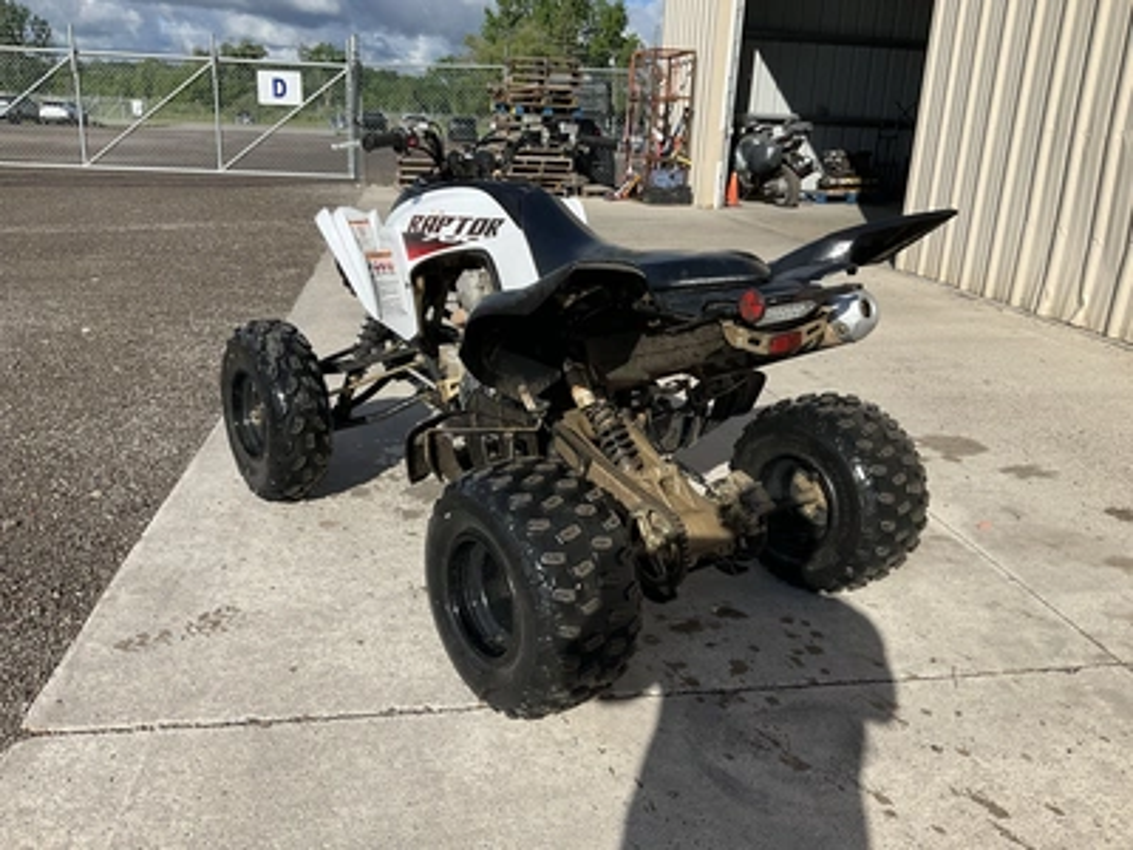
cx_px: 566
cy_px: 425
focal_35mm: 29
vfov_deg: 48.2
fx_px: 949
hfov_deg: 61.7
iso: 25
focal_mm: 3
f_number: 1.8
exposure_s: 1/2141
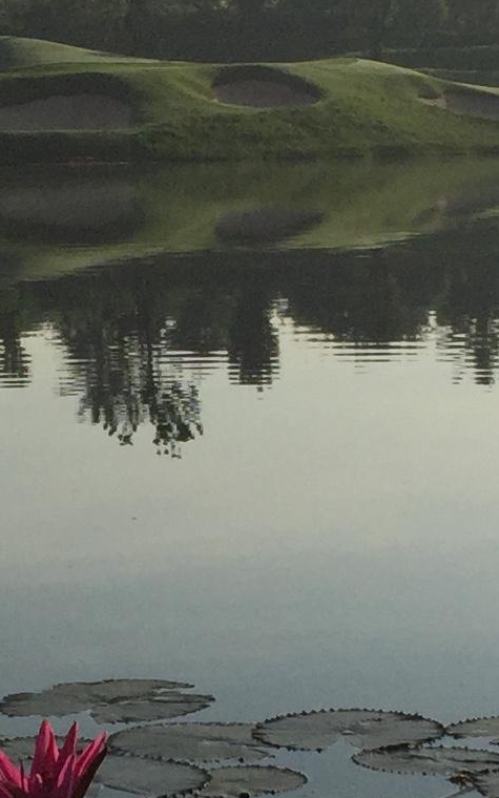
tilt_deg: -10.0
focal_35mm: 132
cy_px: 628
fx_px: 2872
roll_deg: -1.0
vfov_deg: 15.7
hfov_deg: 9.9
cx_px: 152
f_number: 2.2
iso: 32
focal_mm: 4.15
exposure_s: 1/6623
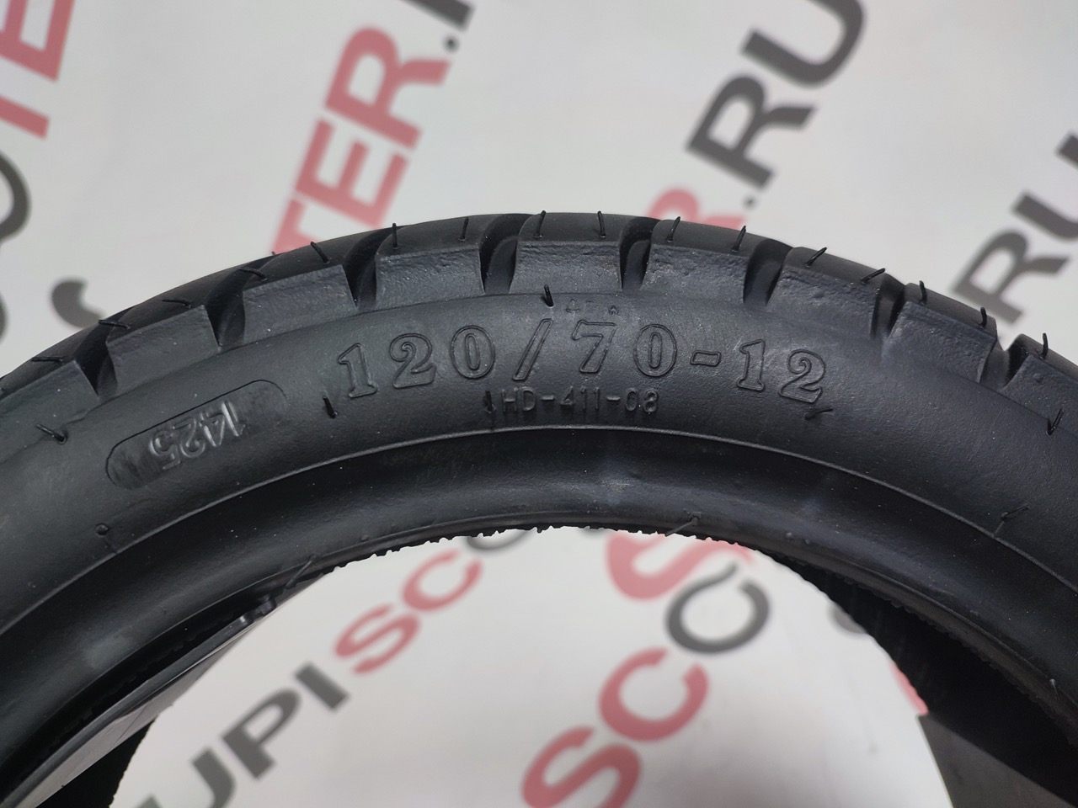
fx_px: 779
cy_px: 404
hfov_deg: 69.4
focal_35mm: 25
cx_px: 539
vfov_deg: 54.9
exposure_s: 1/25
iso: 659
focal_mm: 6.04
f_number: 1.9
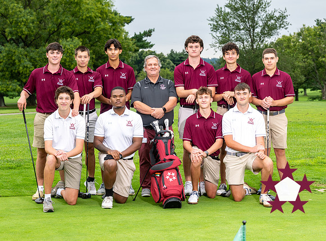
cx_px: 149
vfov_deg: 15.6
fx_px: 878
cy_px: 106
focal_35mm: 94
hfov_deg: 21.0
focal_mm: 75
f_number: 5.6
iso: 125
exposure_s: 1/100
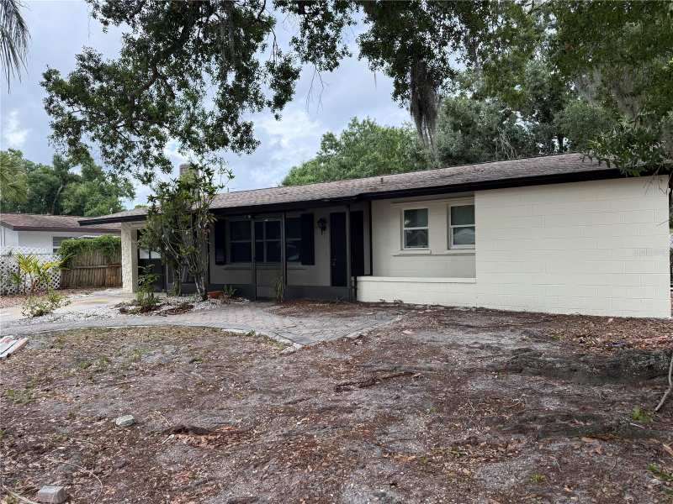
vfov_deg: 56.8
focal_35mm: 24
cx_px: 336
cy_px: 252
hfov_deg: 71.6
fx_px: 467
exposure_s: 1/345
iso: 100
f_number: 1.78
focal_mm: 6.76
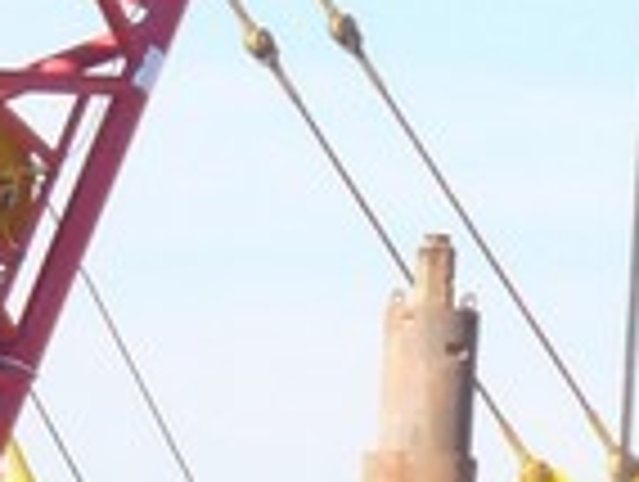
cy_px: 1041
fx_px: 13221
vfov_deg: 2.1
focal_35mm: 715
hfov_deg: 2.7
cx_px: -1098
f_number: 3.7
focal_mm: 21
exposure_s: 1/250
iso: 64
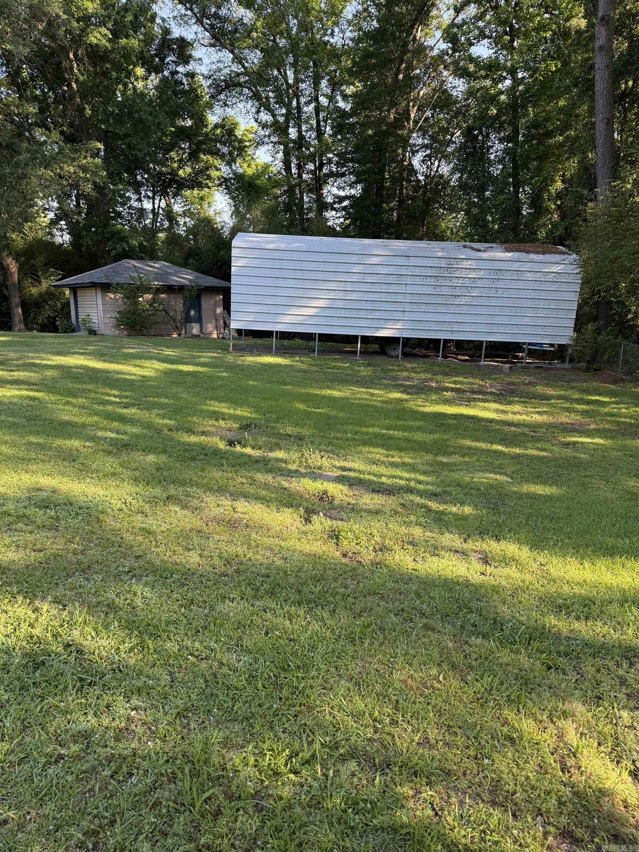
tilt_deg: -12.2
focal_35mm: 24
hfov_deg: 56.8
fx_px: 591
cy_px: 426
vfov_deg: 71.6
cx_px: 320
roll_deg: -0.7
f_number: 1.78
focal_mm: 6.76
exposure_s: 1/401
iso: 100
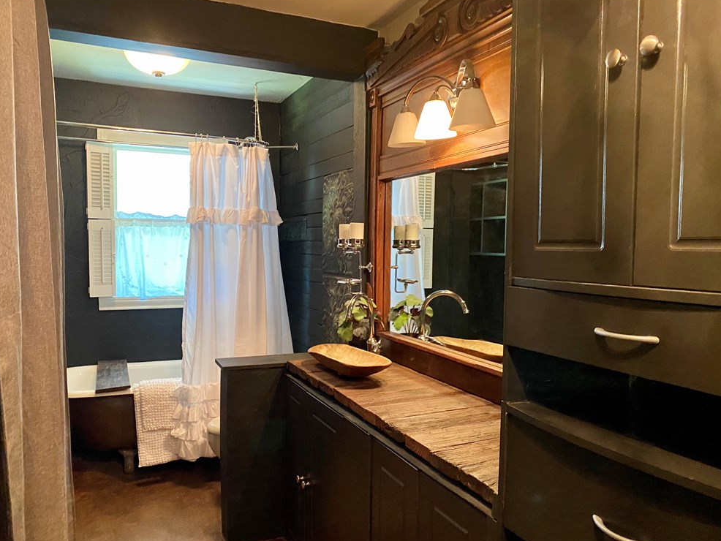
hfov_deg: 65.3
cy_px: 276
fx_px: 563
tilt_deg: -4.1
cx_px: 351
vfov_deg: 51.4
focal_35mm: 27
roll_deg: -1.5
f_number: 1.8
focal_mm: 4.25
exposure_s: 1/40
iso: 500
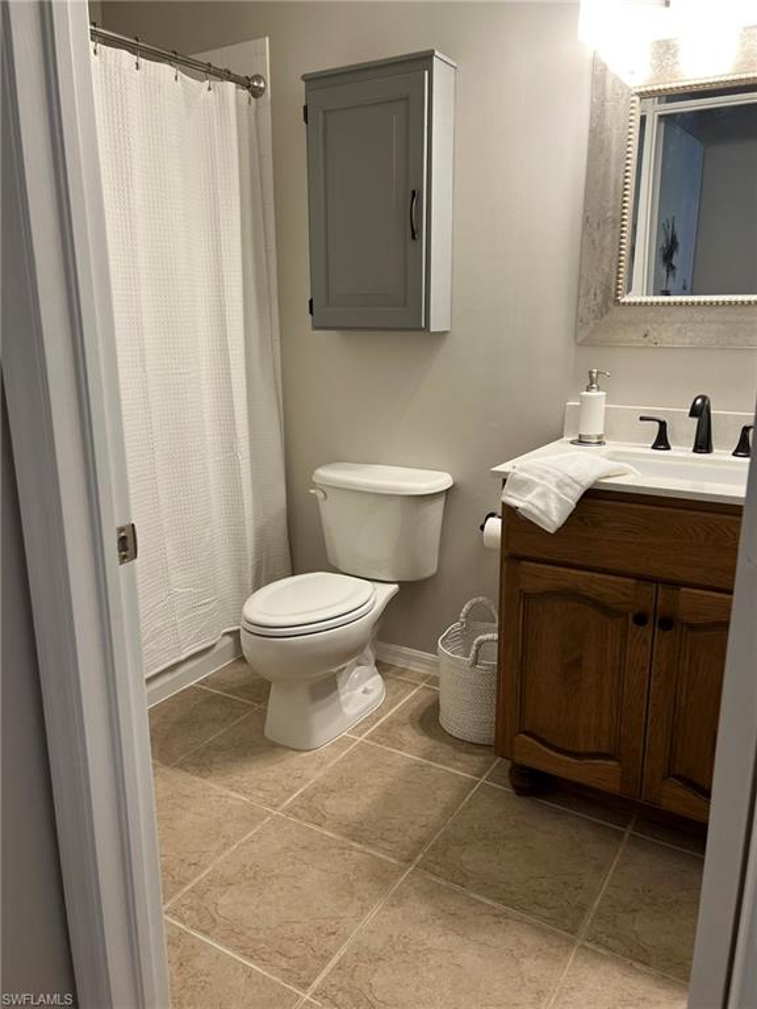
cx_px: 378
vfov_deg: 67.3
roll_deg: +0.0
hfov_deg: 53.1
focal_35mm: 26
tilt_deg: -14.5
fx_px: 758
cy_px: 504
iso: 125
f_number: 1.5
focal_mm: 5.7
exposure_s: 1/120
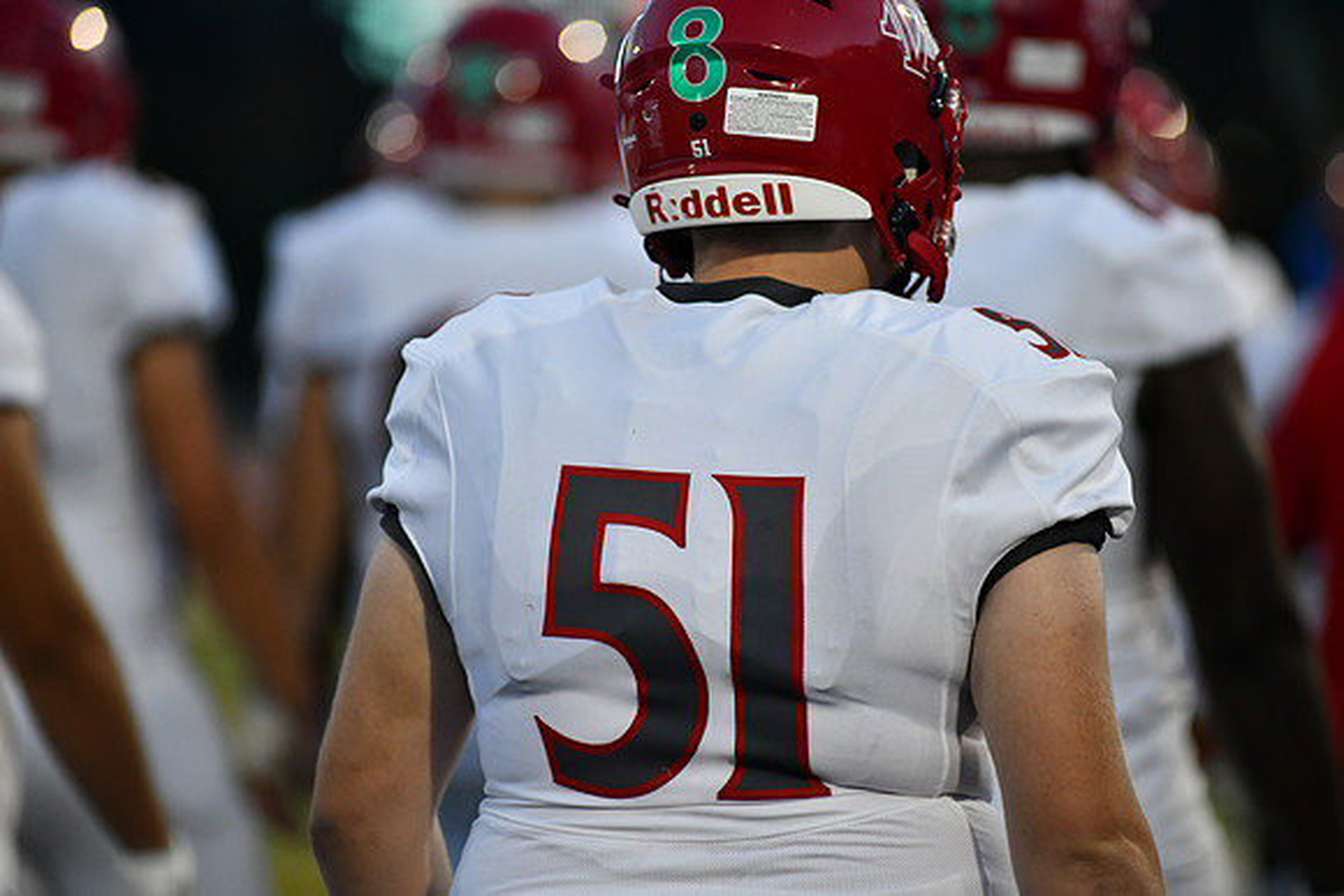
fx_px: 11202
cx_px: 672
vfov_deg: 4.6
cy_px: 448
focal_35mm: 300
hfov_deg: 6.9
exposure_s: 1/1250
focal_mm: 300
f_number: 4
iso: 2200
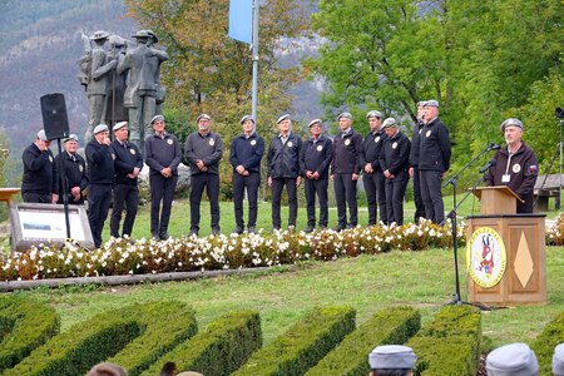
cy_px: 188
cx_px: 282
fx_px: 1802
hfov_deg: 17.8
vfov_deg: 11.9
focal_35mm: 115
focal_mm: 42.08
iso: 800
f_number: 4
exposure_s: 1/125
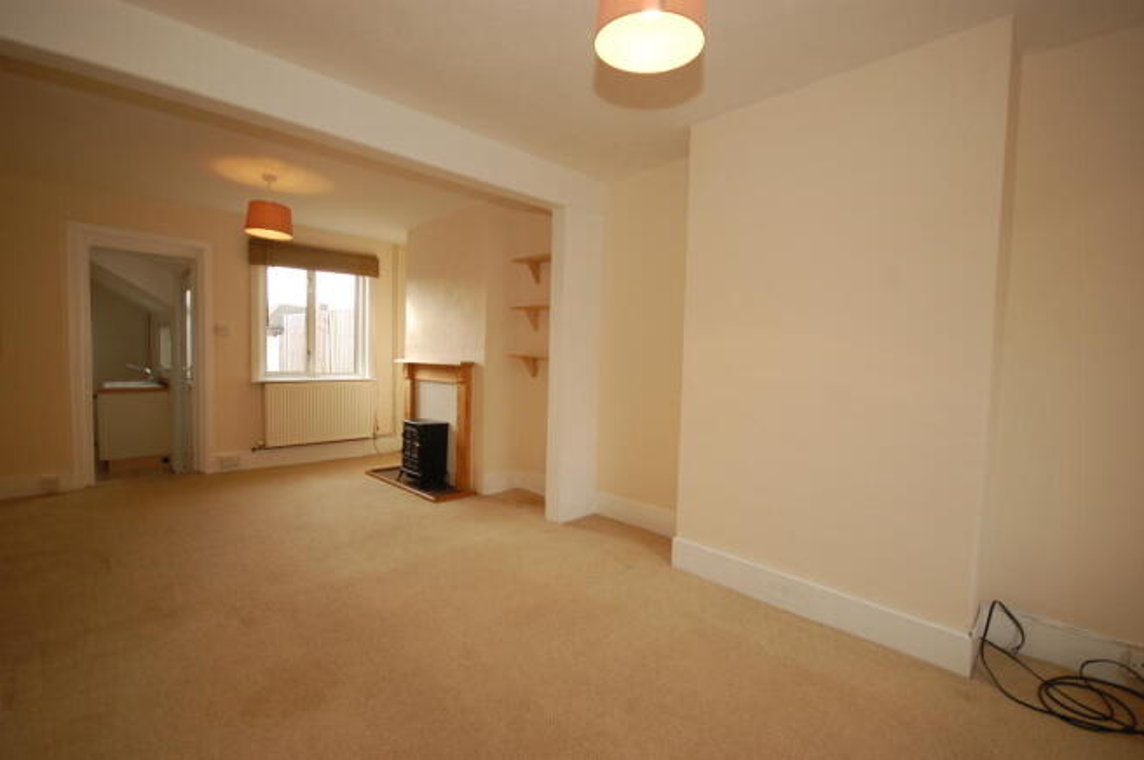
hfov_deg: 100.4
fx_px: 476
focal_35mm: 15
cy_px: 380
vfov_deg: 77.2
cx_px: 572
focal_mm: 10
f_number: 4
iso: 400
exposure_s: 1/60
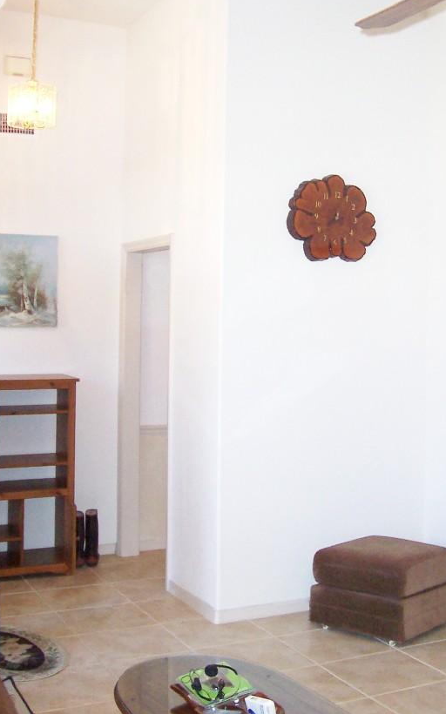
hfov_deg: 26.1
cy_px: 283
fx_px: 954
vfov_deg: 40.9
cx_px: 314
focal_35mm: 49
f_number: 2.8
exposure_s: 1/60
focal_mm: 5.6
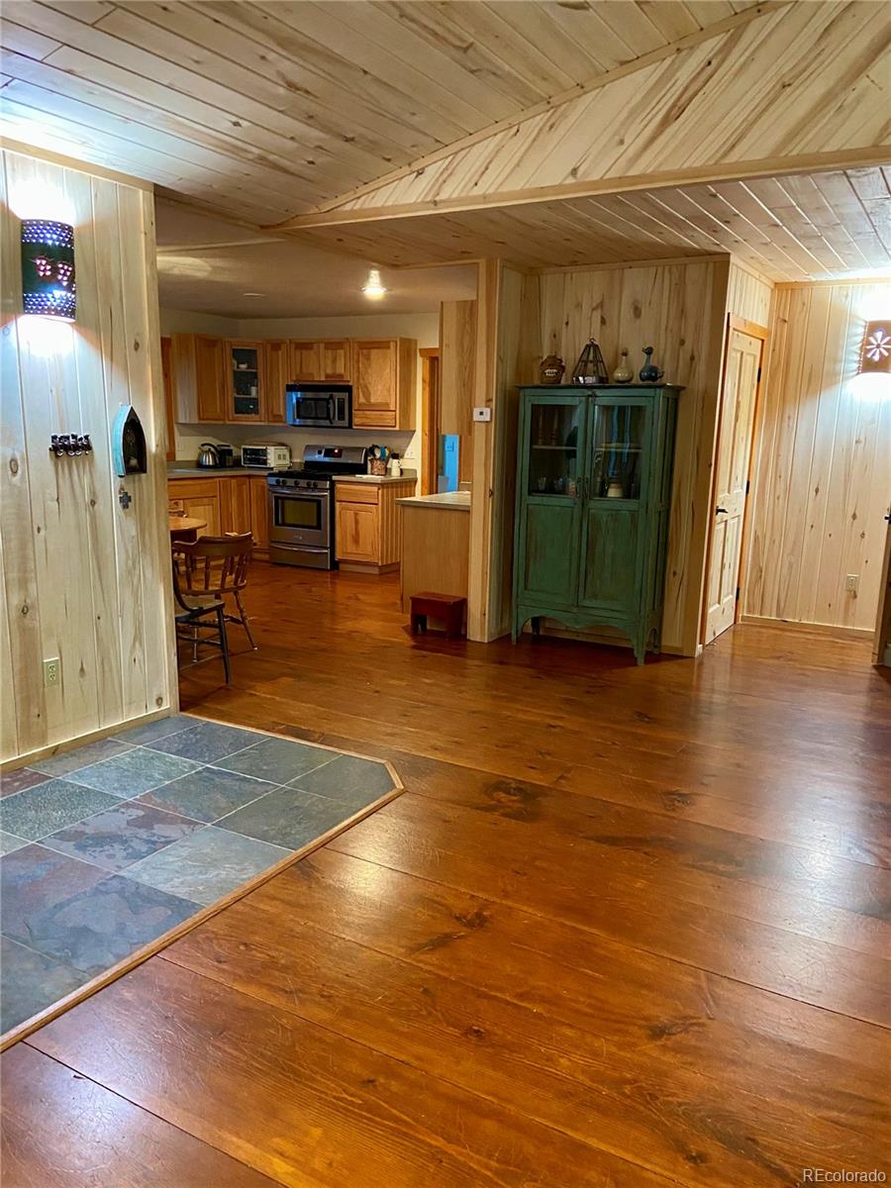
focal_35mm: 26
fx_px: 892
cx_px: 446
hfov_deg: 53.1
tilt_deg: -11.5
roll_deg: -1.2
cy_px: 594
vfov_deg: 67.3
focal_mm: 4.25
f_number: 1.8
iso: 640
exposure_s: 1/30
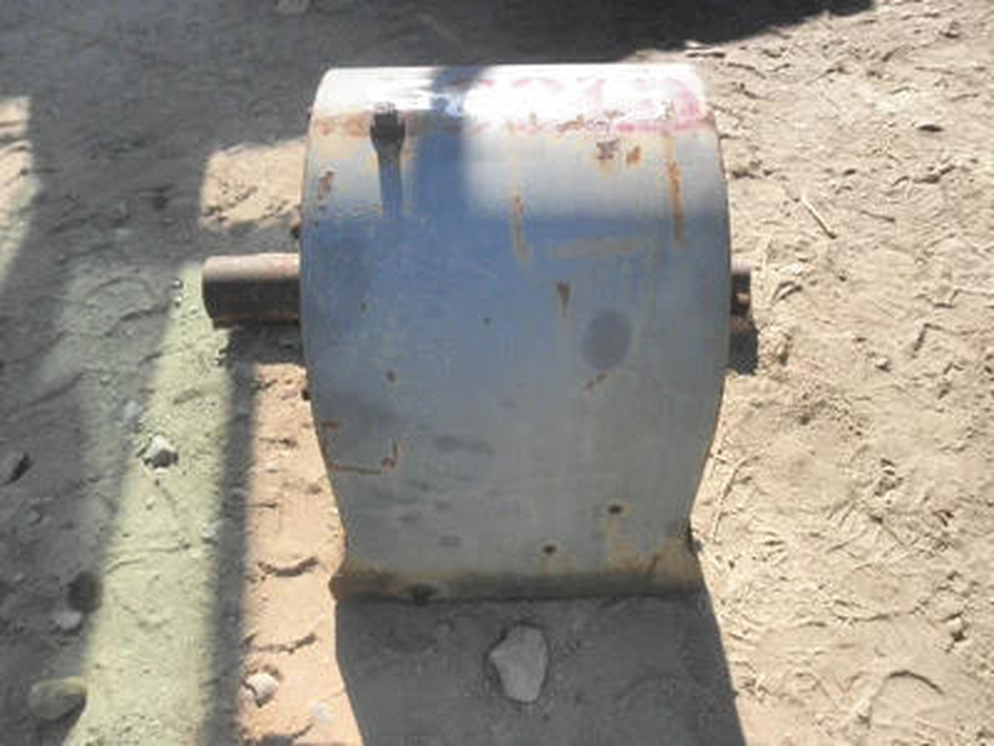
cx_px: 497
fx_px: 804
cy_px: 373
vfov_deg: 49.7
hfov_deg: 63.4
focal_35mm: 28
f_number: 8.5
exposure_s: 1/60
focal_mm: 5
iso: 64
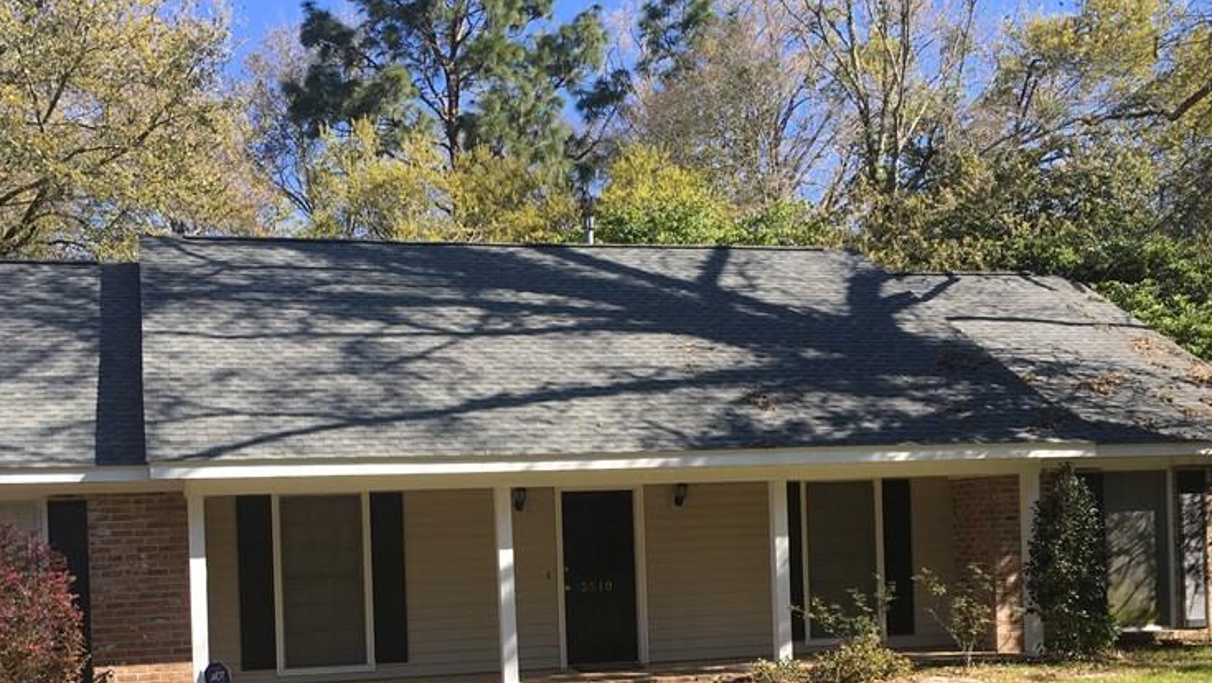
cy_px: 539
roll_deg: +2.4
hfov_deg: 46.3
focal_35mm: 44
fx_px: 1415
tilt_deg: -1.0
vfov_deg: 26.7
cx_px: 539
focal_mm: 4.15
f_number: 2.2
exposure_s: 1/527
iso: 25
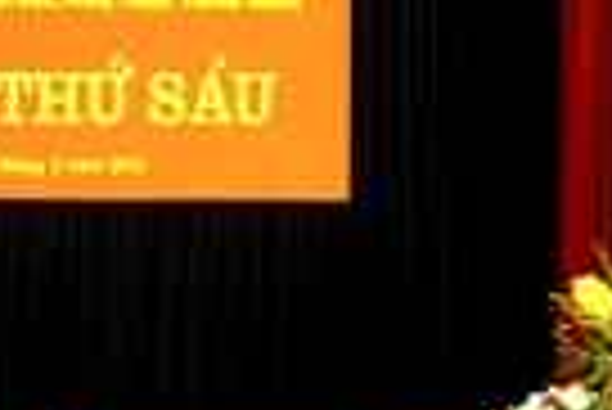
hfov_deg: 8.8
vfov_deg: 5.9
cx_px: -99
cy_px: 417
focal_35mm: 231
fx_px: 3931
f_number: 3
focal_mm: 14.9
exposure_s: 1/15
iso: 400
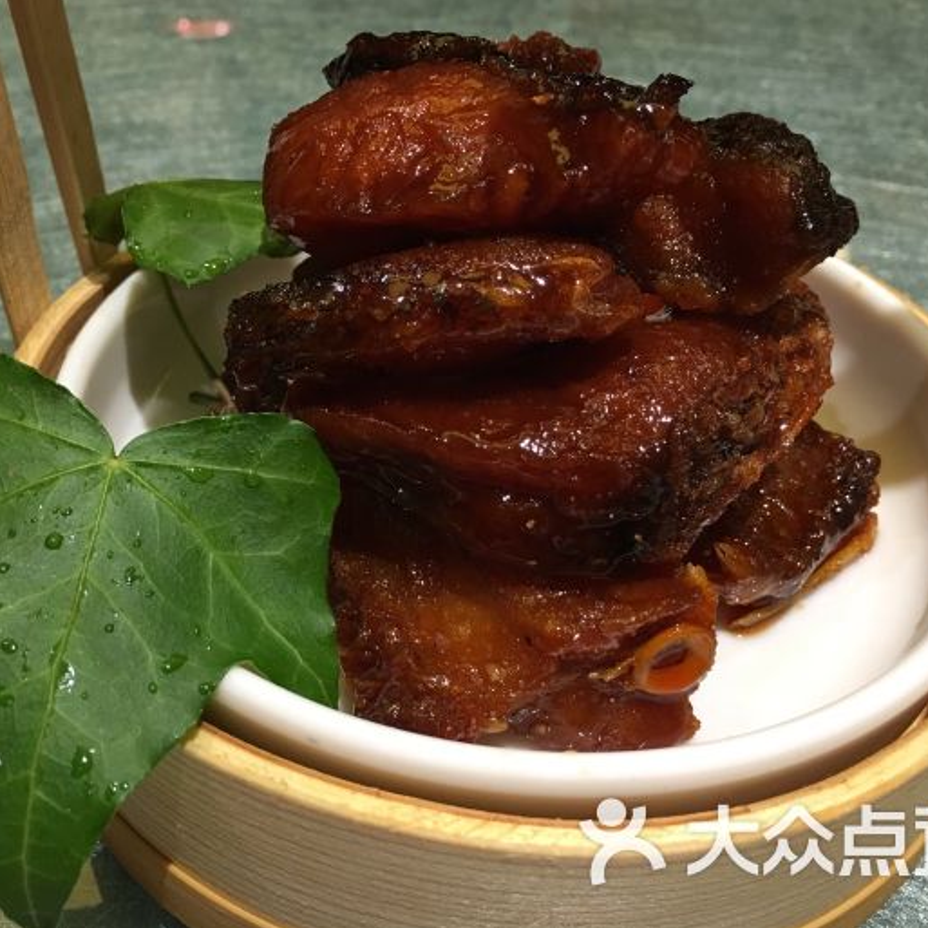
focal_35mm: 35
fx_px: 1062
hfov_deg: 47.1
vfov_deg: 47.2
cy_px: 460
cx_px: 400
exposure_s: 1/17
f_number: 2.2
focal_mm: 4.15
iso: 64
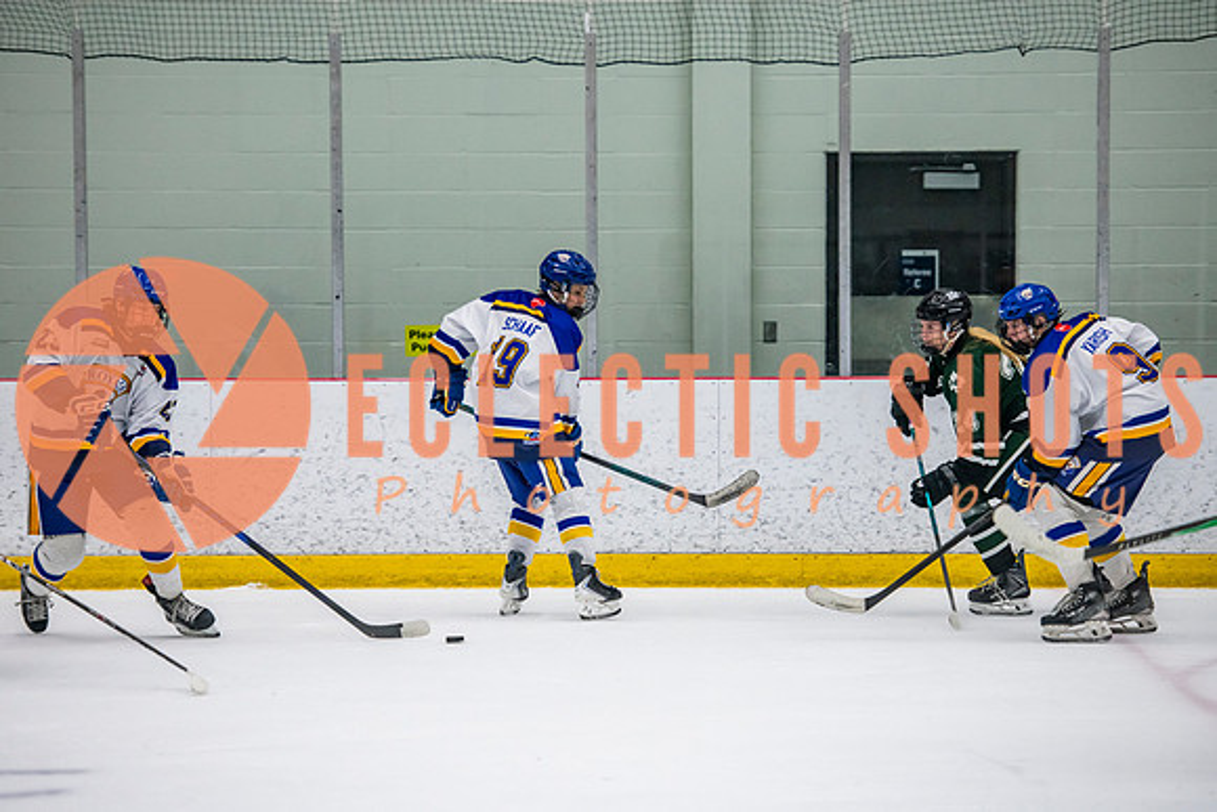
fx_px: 5387
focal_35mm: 159
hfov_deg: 12.9
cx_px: 595
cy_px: 424
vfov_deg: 8.6
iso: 2000
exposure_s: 1/640
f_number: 3.2
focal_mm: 145
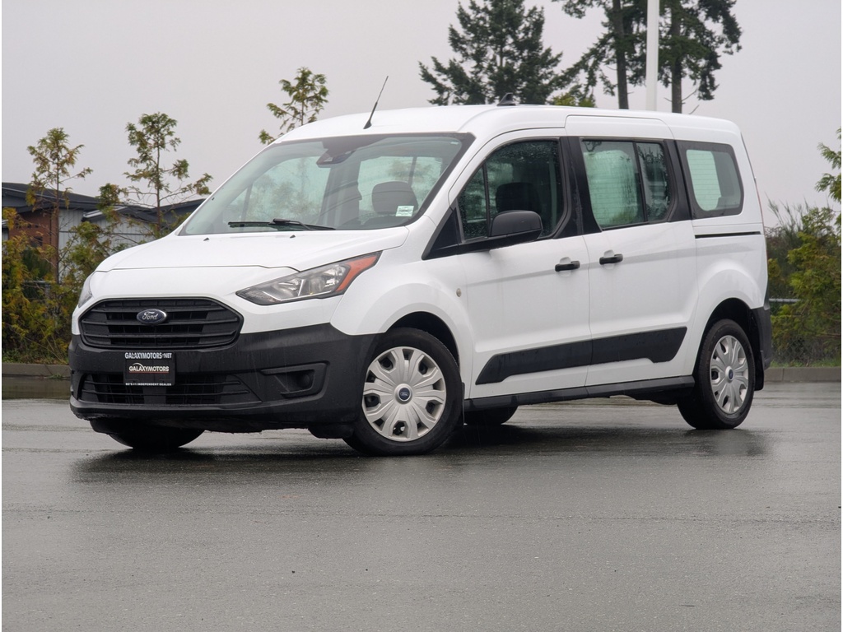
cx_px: 422
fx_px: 2581
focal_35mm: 106
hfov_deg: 18.5
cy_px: 316
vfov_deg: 14.0
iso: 37
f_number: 3.5
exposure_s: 1/71.1
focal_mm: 19
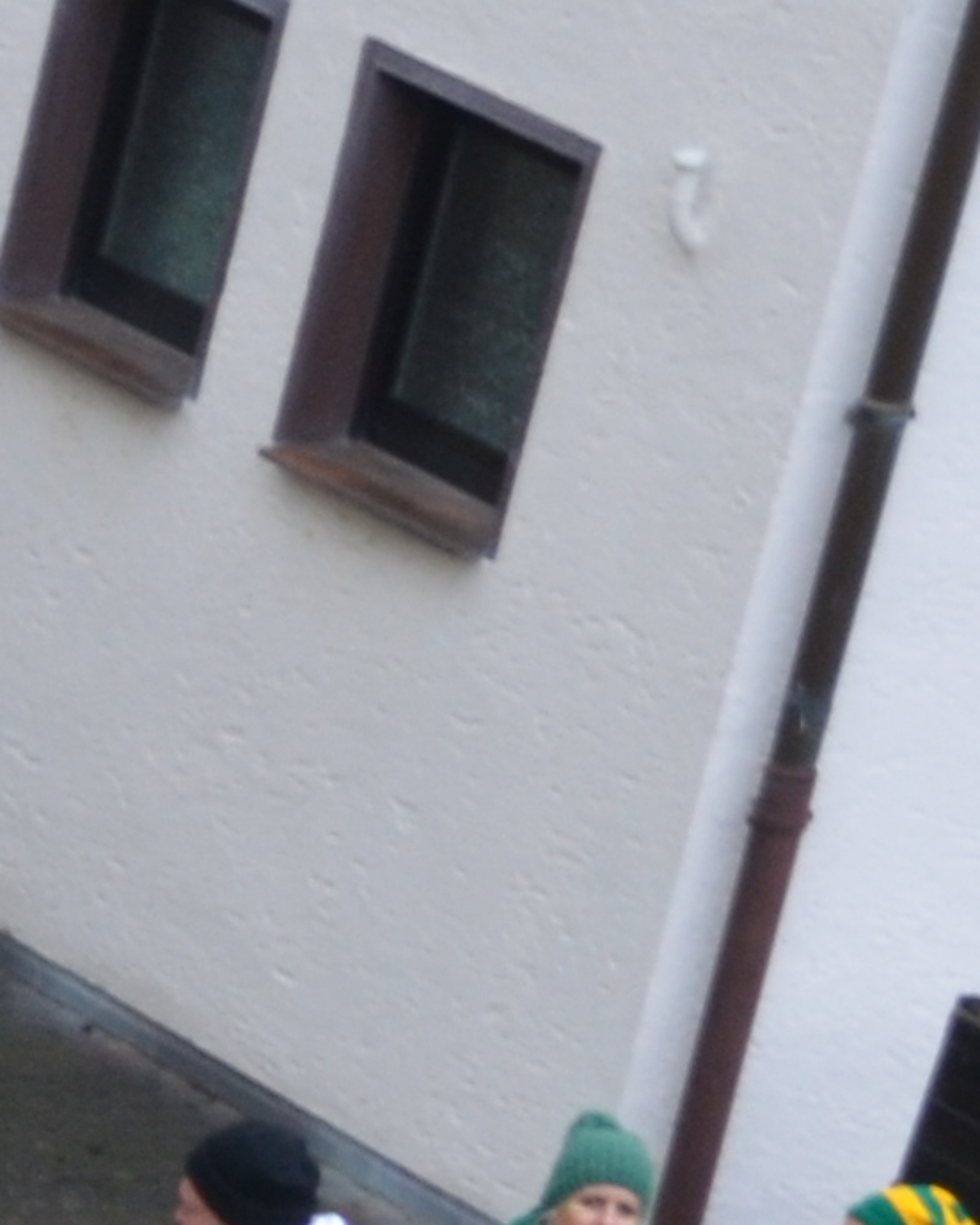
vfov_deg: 5.8
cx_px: -2535
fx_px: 11638
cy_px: 2796
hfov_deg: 4.5
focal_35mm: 321
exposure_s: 1/100
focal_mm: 32
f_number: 5
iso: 400
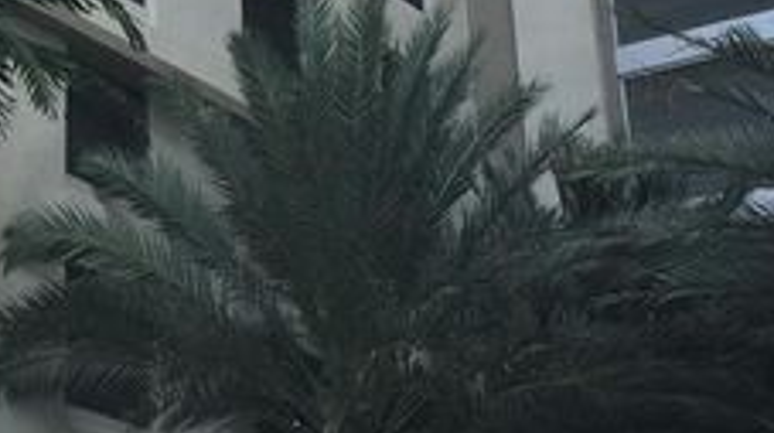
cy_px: 2
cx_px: 51
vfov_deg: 12.8
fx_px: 1906
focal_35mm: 93
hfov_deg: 22.3
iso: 32
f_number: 2.2
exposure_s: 1/860
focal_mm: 4.15
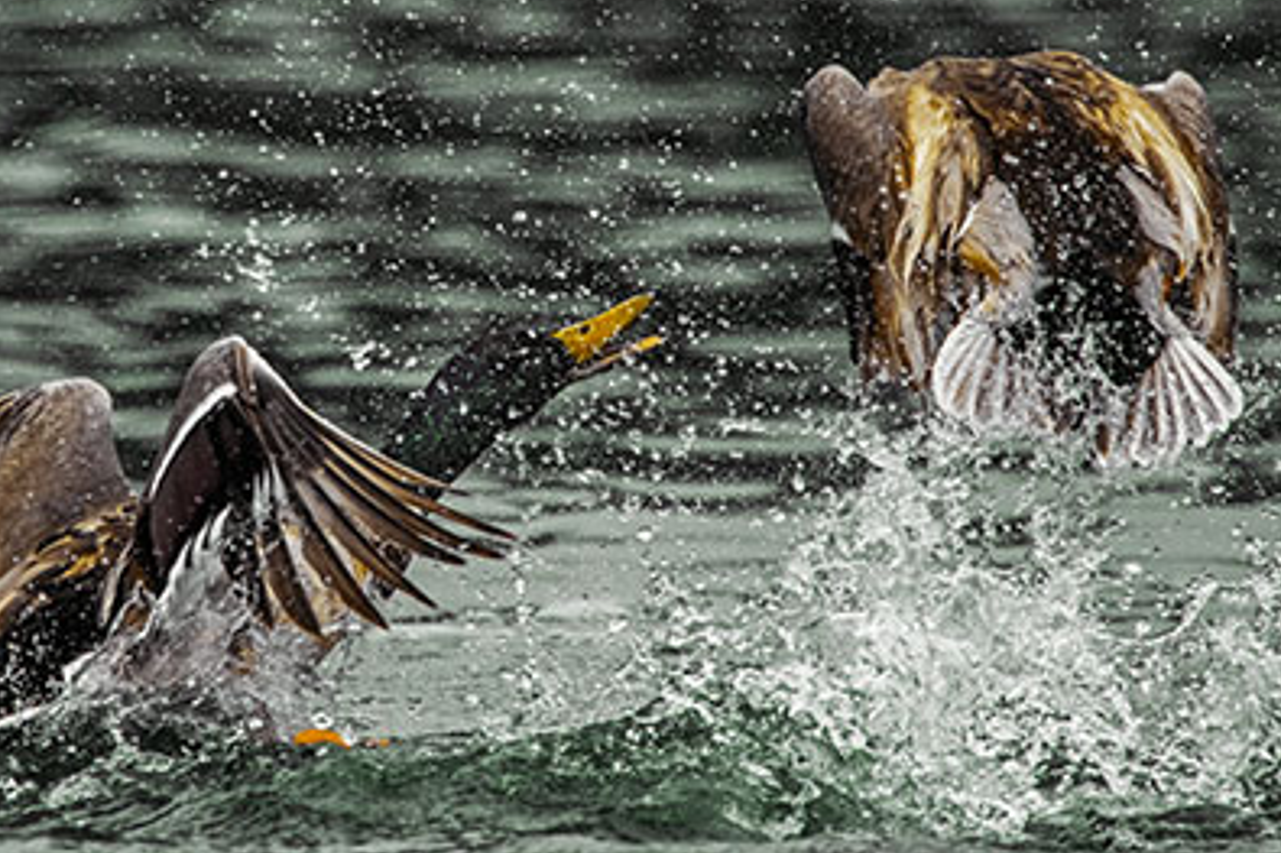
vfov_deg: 0.9
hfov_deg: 1.4
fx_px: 53990
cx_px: 564
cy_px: 410
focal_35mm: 1518
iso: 2000
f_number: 13
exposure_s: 1/3200
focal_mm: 1200
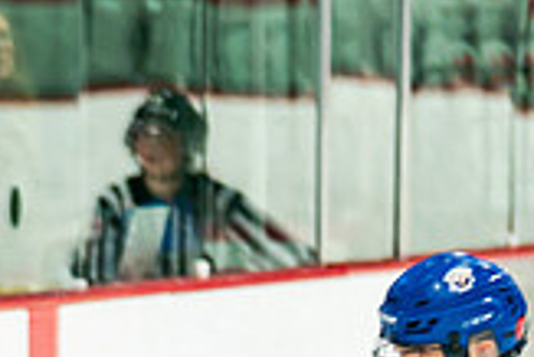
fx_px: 13228
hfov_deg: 2.3
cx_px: 42
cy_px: 536
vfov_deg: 1.5
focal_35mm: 891
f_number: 2.8
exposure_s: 1/640
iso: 640
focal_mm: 190
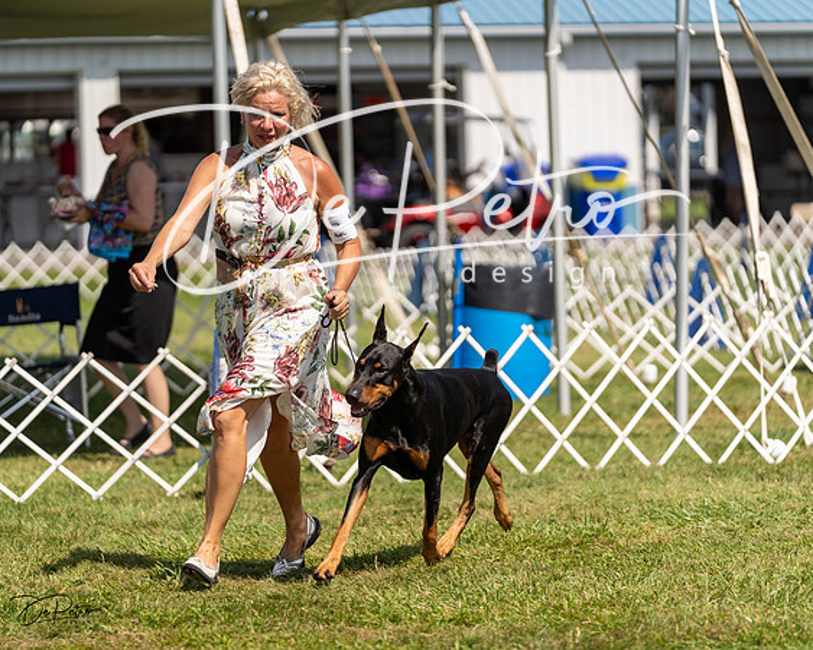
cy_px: 325
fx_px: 3792
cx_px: 406
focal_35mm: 158
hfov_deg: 12.2
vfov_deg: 9.8
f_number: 2.8
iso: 200
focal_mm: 140
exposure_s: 1/3200
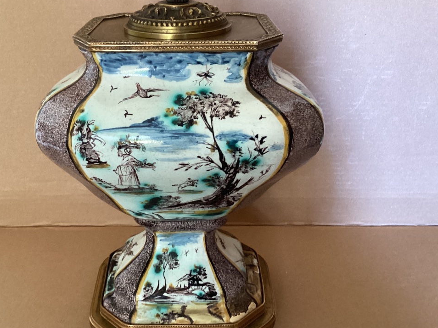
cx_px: 183
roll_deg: -2.2
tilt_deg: -24.9
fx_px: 493
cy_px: 156
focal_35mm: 39
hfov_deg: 47.7
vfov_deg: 36.8
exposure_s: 1/33
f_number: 2.4
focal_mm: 3.3
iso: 320
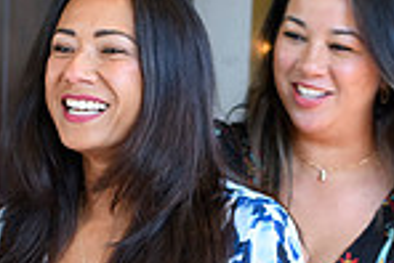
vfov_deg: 8.2
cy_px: 355
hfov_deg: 12.4
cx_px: 114
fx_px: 1808
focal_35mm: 165
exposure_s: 1/100
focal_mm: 35
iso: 1250
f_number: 3.5
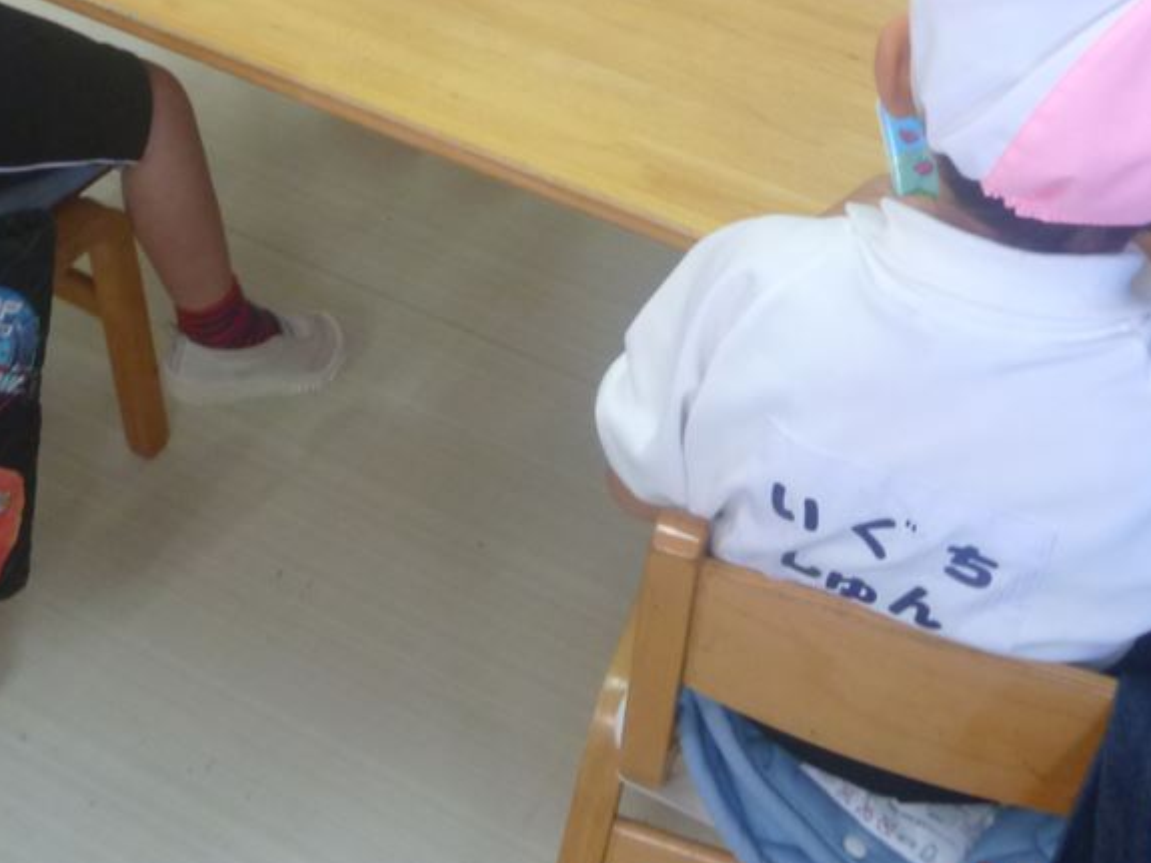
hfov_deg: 28.0
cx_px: 362
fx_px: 2294
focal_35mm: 69
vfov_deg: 20.5
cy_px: -36
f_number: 3.1
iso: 160
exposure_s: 1/30
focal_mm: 5.5
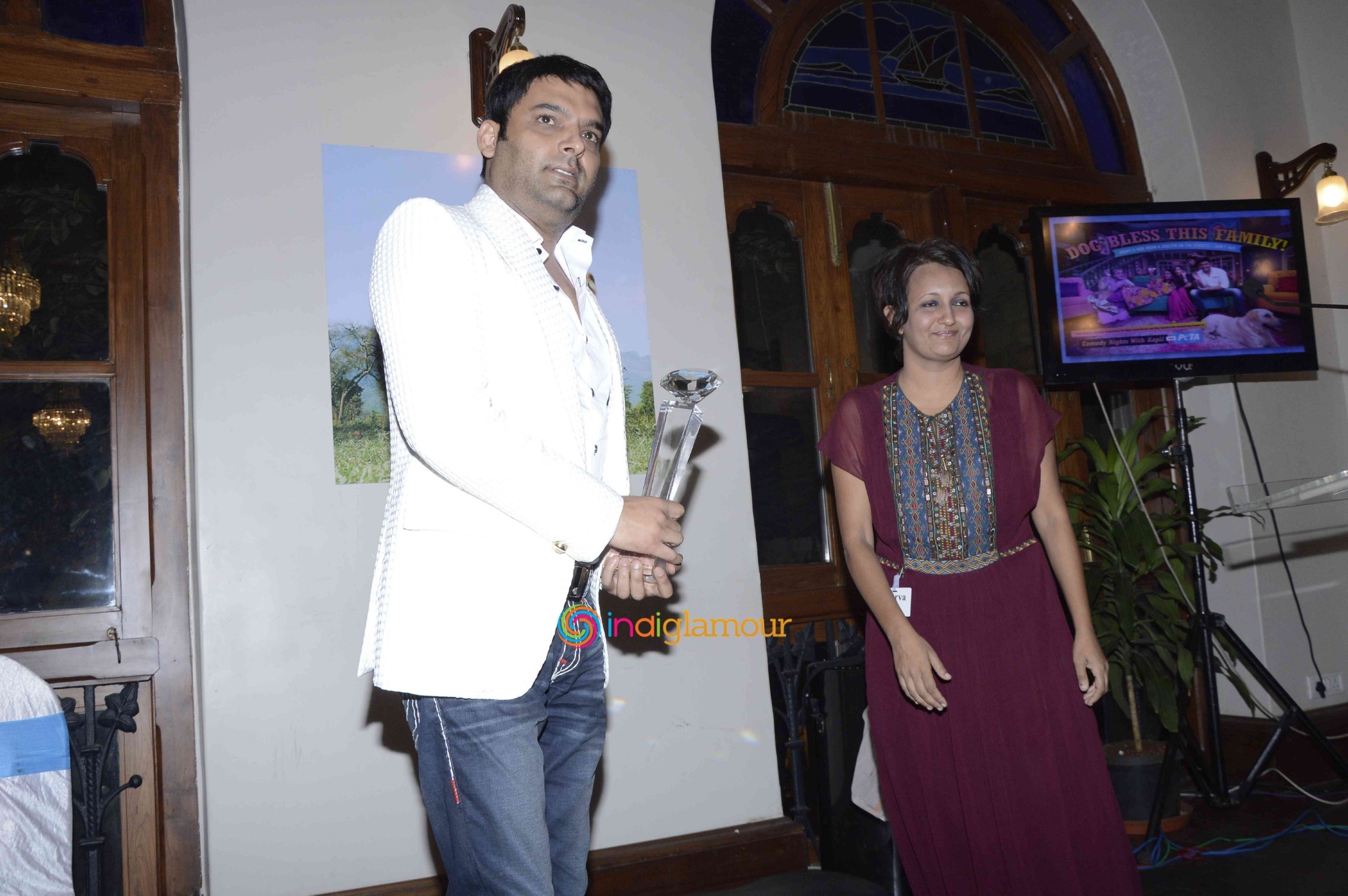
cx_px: 674
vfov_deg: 41.6
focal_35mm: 32
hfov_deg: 59.5
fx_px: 1178
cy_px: 448
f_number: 8
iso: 800
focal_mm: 21
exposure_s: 1/160
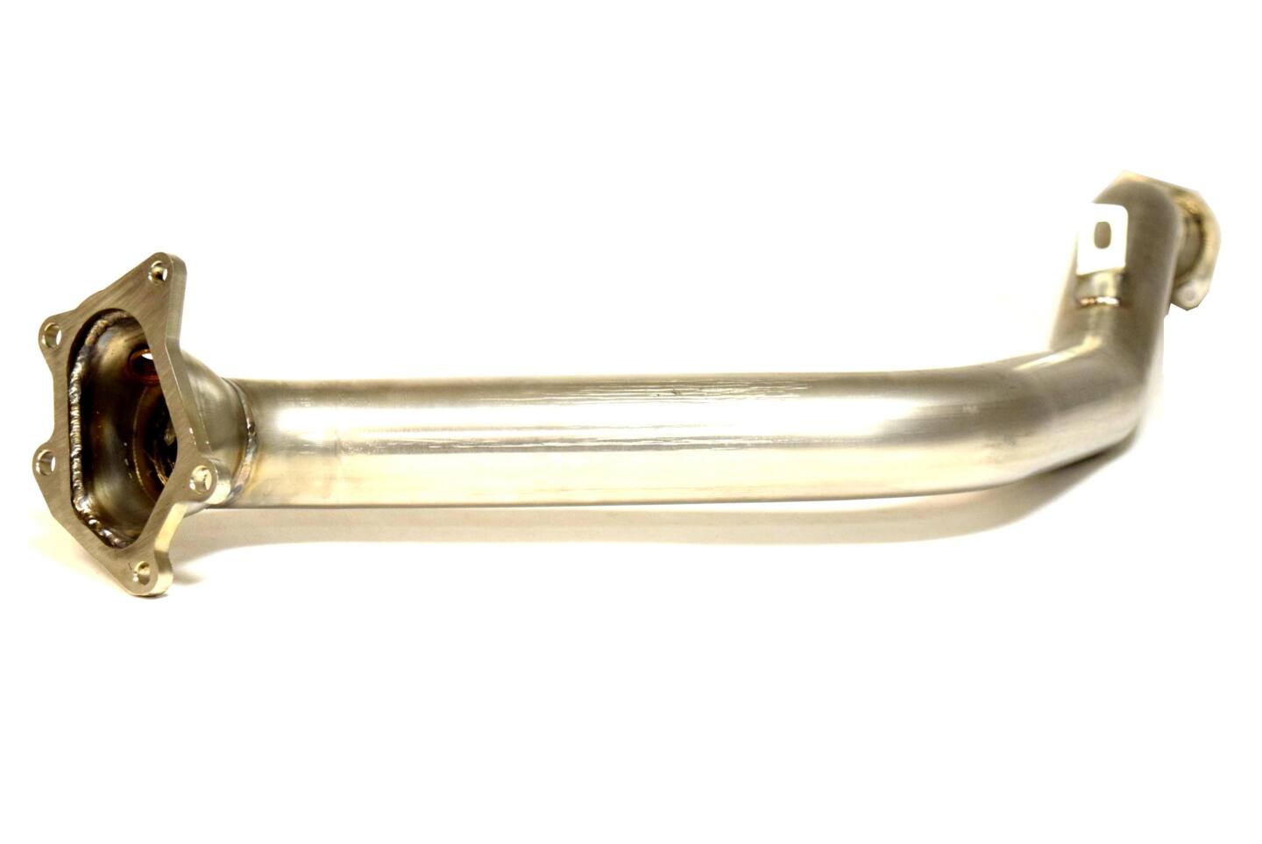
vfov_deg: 19.0
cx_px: 631
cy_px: 422
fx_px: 2526
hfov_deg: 28.0
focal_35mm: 72
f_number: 5.3
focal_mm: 48
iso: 1100
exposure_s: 1/60
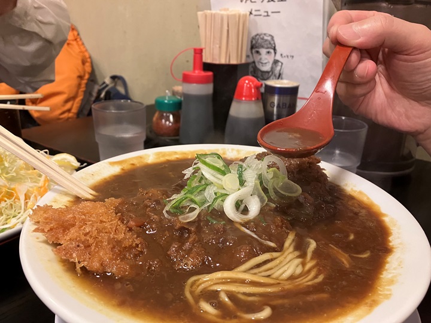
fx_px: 349
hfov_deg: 63.4
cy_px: 162
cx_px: 216
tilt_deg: -20.2
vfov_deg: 49.7
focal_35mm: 28
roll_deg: -2.5
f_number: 1.8
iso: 320
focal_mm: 3.99
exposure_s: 1/33
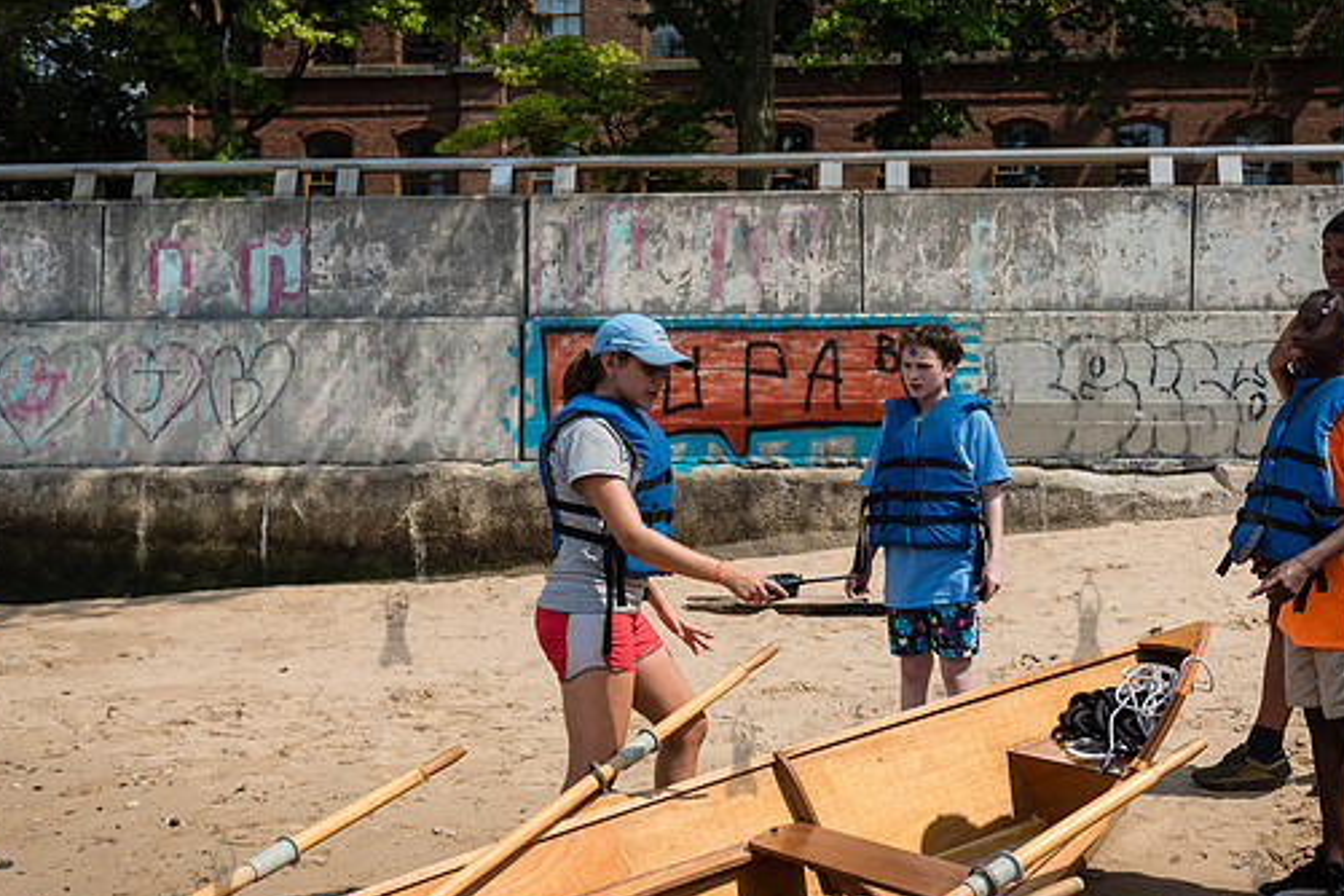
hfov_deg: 44.4
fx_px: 1643
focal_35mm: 44
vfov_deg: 30.5
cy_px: 490
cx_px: 740
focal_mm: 38
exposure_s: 1/1600
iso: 100
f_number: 3.5
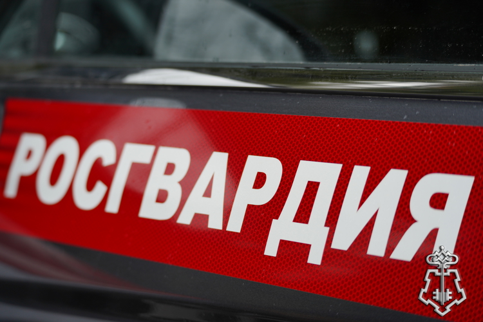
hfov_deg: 19.1
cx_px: 242
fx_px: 1435
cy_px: 161
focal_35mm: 107
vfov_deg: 12.8
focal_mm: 107
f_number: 4.5
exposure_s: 1/125
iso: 160
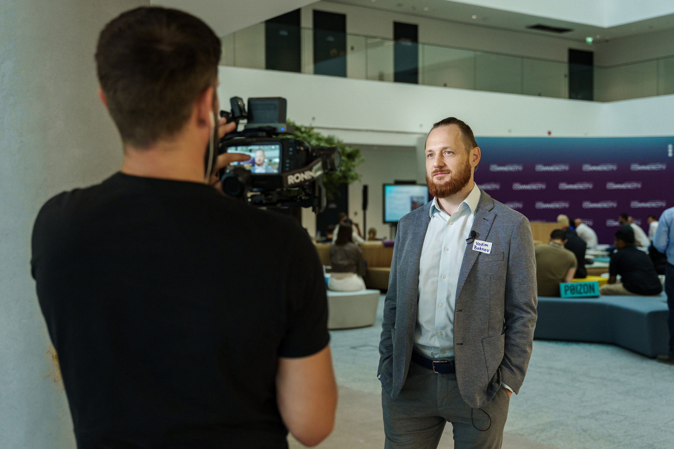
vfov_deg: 29.7
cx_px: 331
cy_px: 240
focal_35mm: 45
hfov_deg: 43.4
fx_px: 847
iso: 800
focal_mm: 39
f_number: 2.8
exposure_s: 1/320
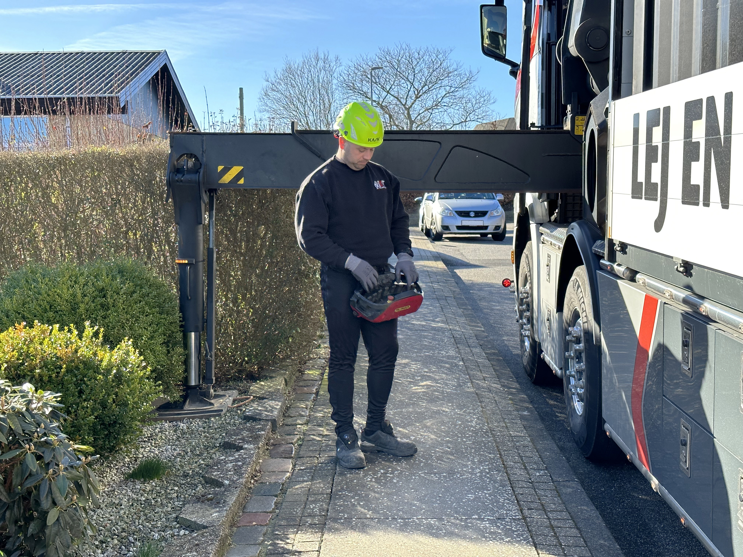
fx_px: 1030
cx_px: 372
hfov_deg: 39.7
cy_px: 278
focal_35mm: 48
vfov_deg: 30.3
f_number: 1.78
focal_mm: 6.86
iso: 64
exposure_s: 1/887
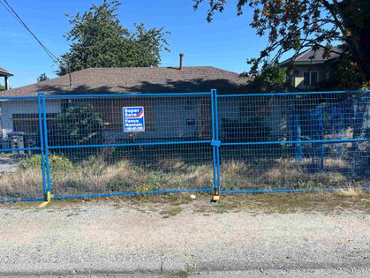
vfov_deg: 45.5
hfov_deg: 58.2
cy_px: 139
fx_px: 332
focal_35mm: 31
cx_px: 171
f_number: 1.6
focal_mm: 5.1
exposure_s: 1/2410
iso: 50
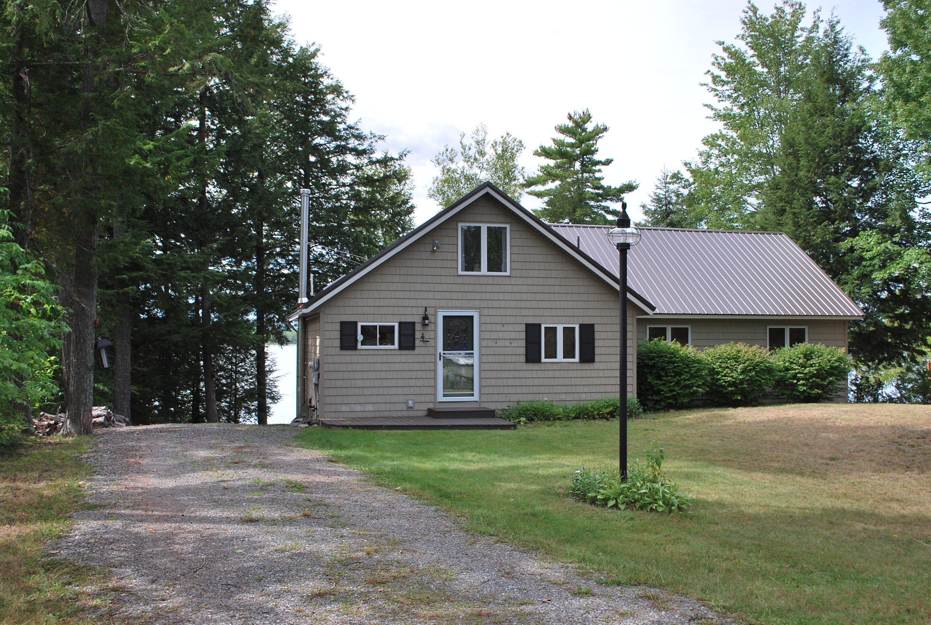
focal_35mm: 36
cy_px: 312
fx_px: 933
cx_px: 466
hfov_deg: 53.0
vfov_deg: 37.0
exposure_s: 1/250
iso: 100
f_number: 8
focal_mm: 24
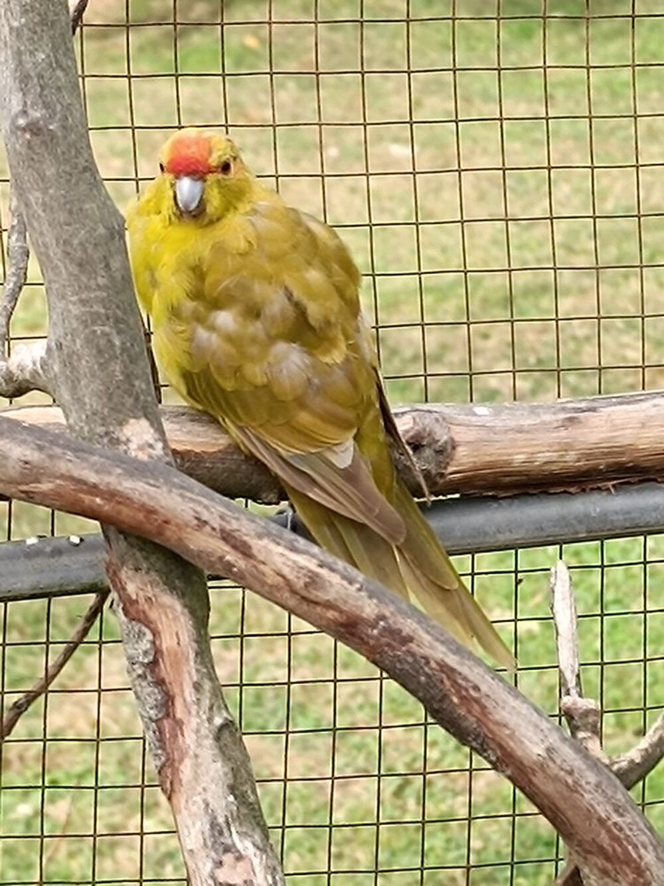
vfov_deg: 71.6
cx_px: 332
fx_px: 614
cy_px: 443
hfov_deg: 56.8
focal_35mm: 24
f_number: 1.65
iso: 64
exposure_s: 1/100
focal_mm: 6.14
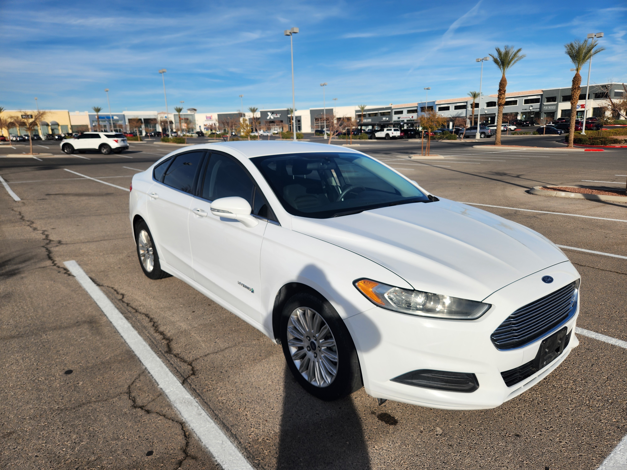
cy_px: 235
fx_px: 417
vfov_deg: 58.9
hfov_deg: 73.9
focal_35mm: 23
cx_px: 314
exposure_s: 1/2271
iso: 20
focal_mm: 5.4
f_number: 1.8
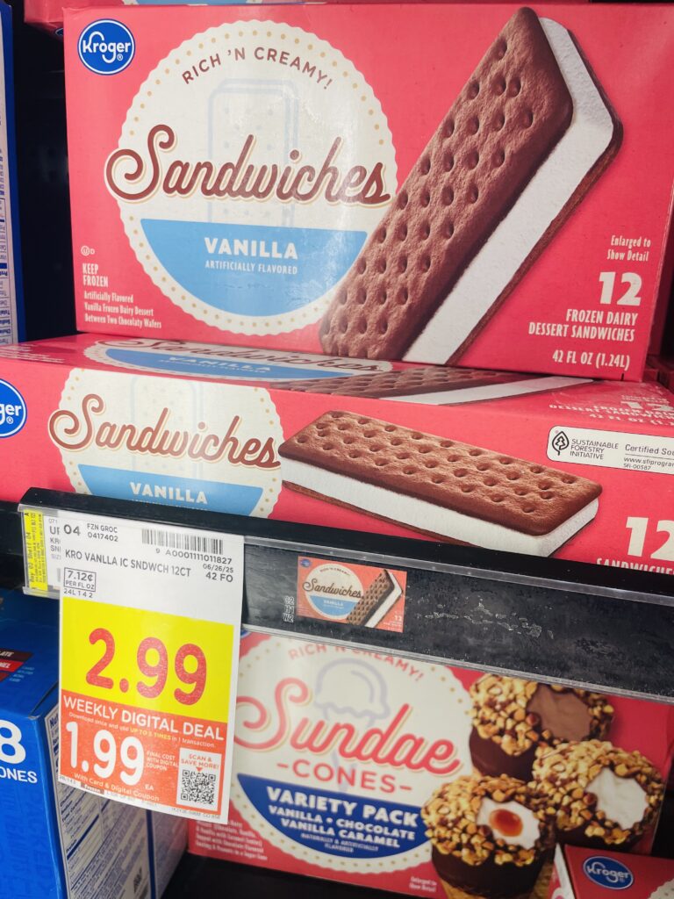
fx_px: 675
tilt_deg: -16.1
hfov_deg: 53.1
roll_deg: -2.0
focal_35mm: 26
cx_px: 337
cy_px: 450
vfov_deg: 67.3
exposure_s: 1/120
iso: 32
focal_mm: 4.2
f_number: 1.6
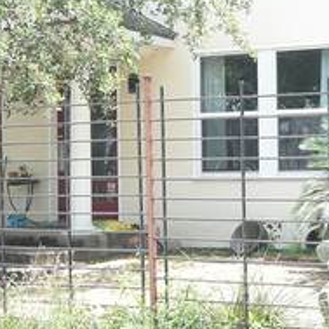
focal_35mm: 95
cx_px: 258
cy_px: 83
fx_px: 1020
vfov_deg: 18.2
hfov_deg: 18.2
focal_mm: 11
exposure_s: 1/60
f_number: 7.1
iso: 160
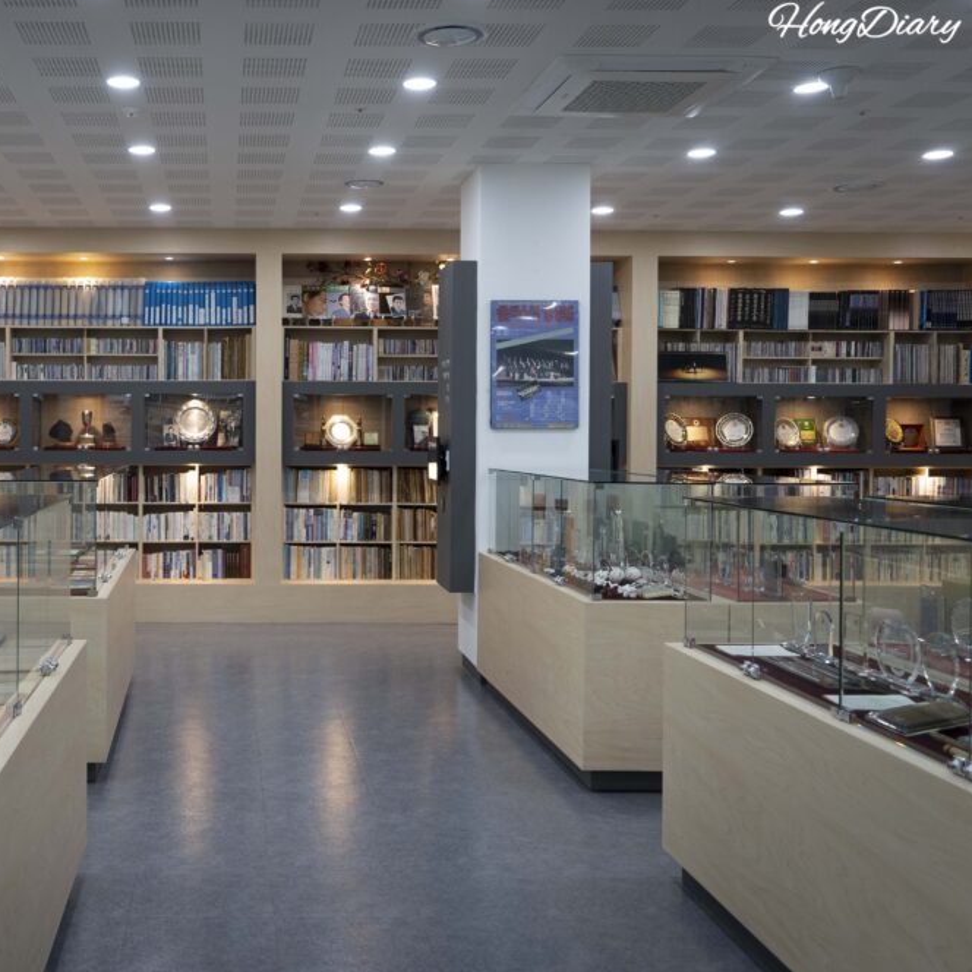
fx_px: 1207
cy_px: 476
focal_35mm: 38
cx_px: 250
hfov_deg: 42.6
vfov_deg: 43.9
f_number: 4
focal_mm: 29
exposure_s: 1/160
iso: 800
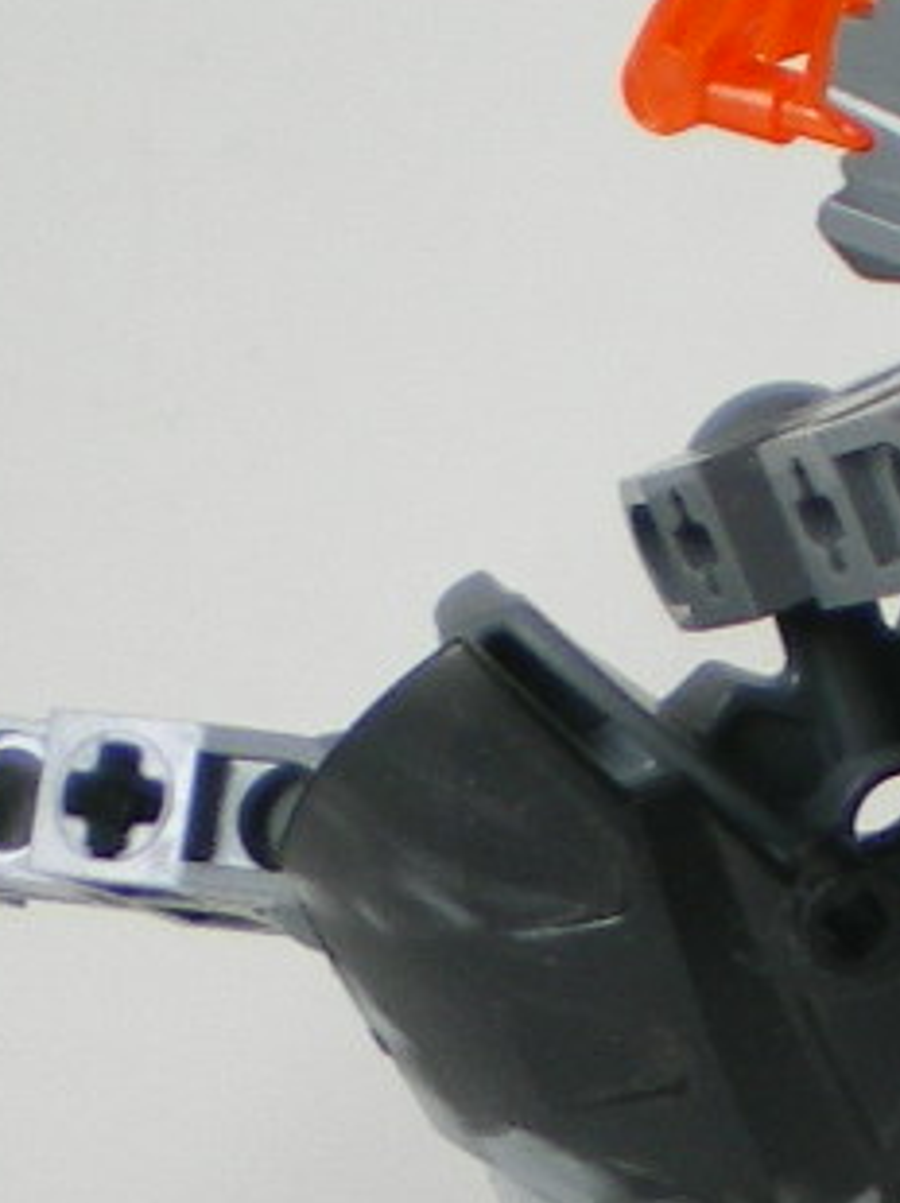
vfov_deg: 10.6
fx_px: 6457
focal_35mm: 186
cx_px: 1121
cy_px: 1184
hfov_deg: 7.9
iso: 64
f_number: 3.1
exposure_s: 1/50
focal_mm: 6.3
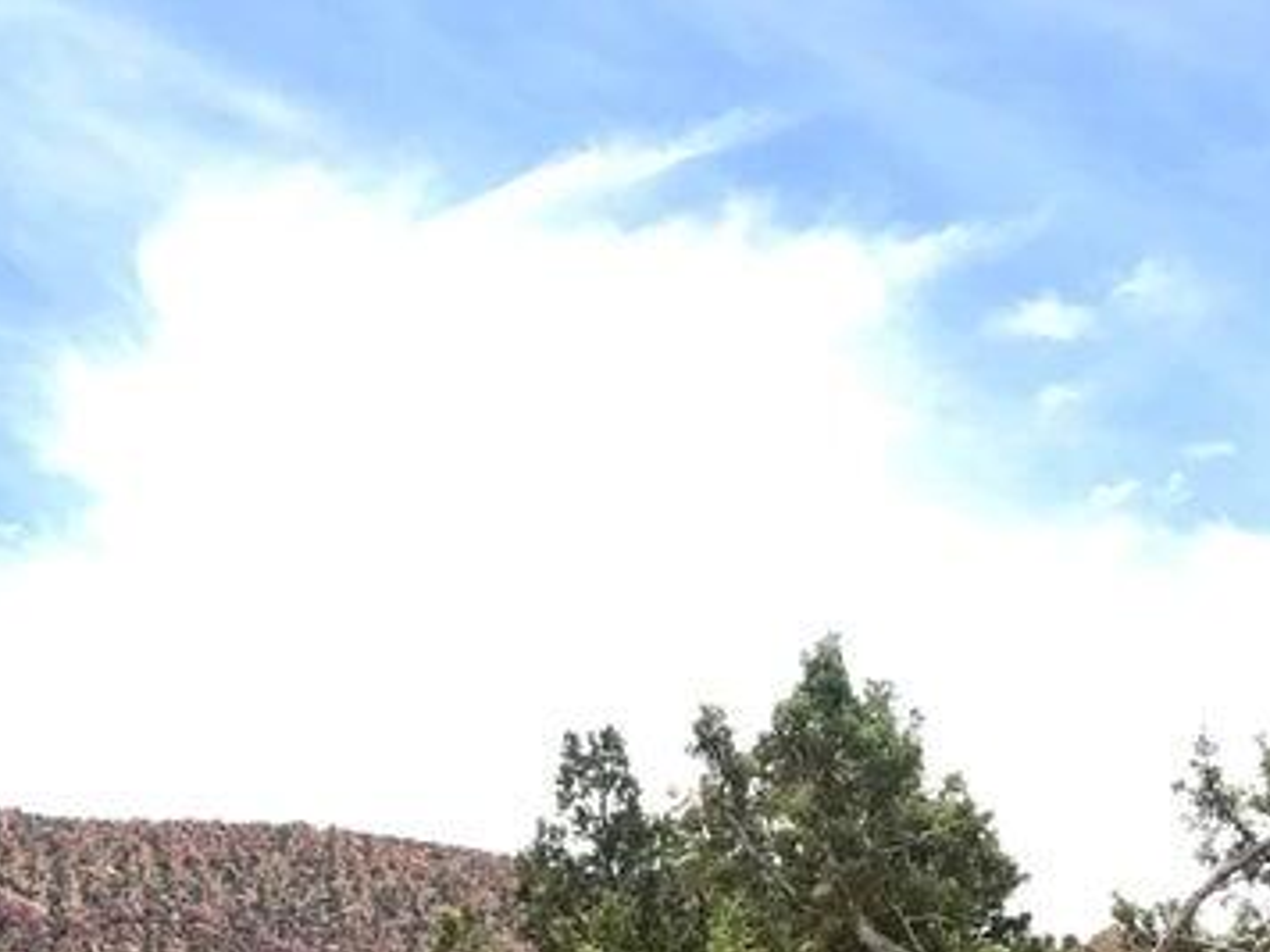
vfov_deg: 20.5
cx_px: 9
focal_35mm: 67
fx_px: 2458
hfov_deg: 27.4
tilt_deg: +7.0
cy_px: 1134
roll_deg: -0.6
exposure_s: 1/1570
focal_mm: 3.99
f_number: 1.8
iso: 20
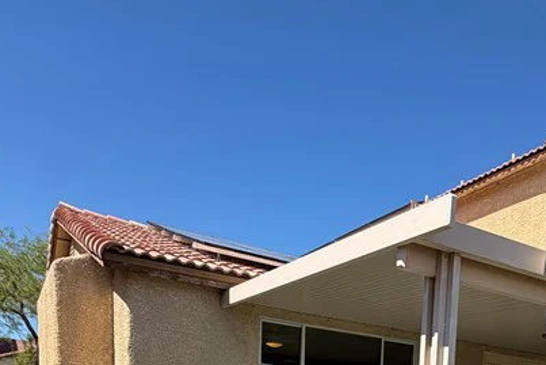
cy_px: 497
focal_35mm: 37
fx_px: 561
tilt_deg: -7.6
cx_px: 393
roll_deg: -2.7
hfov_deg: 50.2
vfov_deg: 28.3
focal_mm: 2.22
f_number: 2.2
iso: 25
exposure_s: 1/770
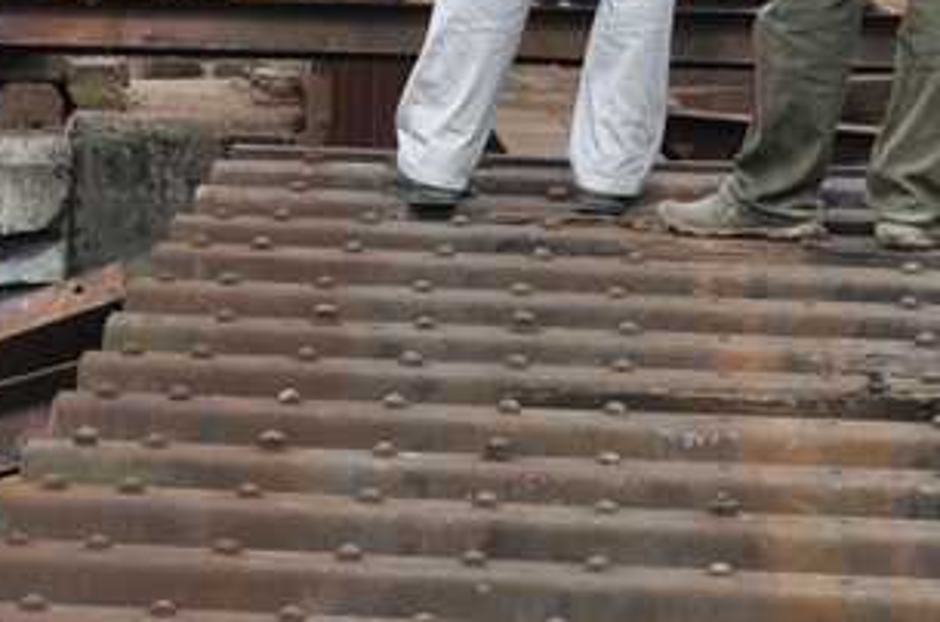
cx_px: 373
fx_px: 8468
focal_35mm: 325
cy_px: -393
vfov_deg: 4.2
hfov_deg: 6.4
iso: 200
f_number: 9
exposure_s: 1/320
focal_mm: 55
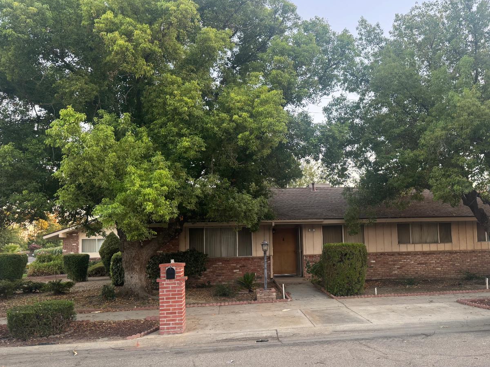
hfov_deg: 59.4
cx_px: 300
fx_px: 425
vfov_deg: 46.6
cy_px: 217
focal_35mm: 30
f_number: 1.78
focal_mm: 6.76
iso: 125
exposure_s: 1/60
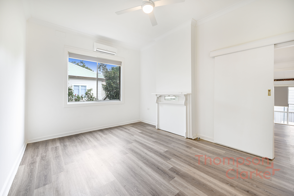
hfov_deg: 104.2
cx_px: 147
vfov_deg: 81.3
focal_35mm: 14
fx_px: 114
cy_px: 98
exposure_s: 1/6
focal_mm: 14
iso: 100
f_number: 7.1
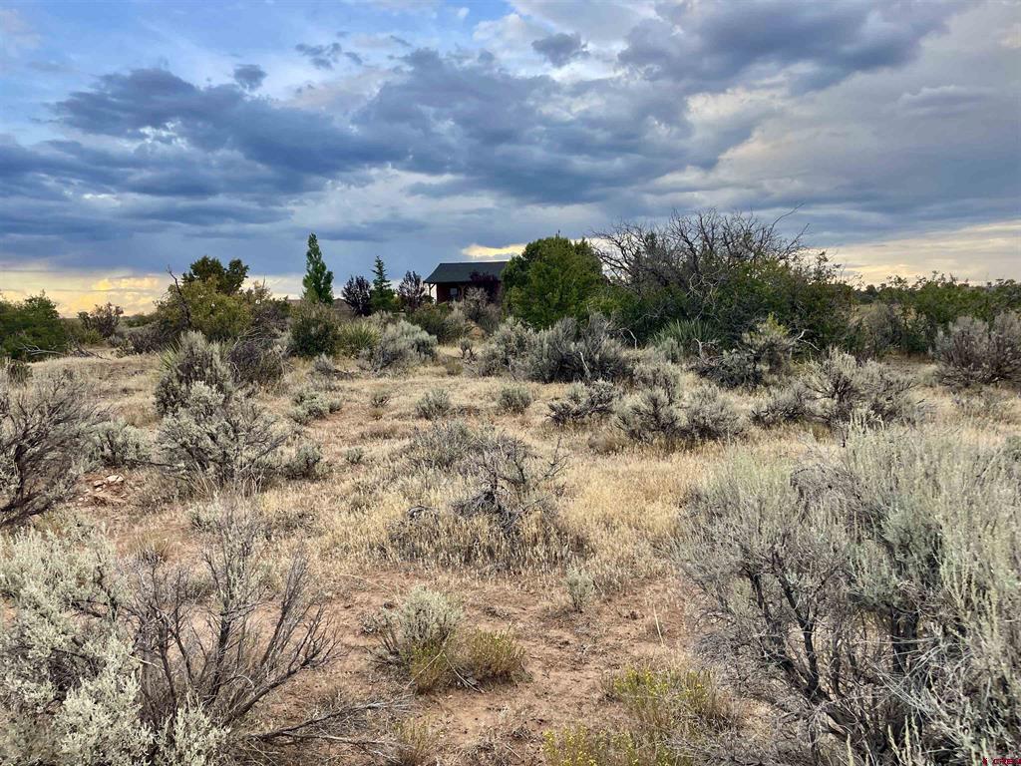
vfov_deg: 53.1
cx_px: 510
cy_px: 383
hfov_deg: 67.3
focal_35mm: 26
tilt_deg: -4.3
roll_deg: +1.6
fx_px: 767
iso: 32
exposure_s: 1/132
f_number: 1.6
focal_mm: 4.2
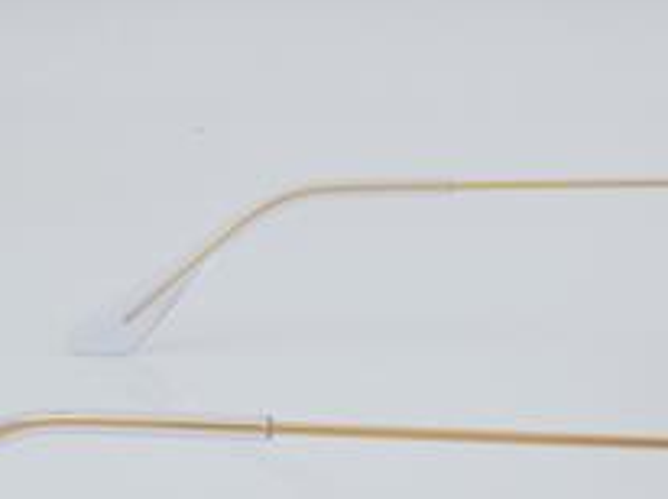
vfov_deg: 10.6
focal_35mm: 140
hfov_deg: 14.1
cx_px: 438
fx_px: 2698
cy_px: 373
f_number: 29
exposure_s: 1/4
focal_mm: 50
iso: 100
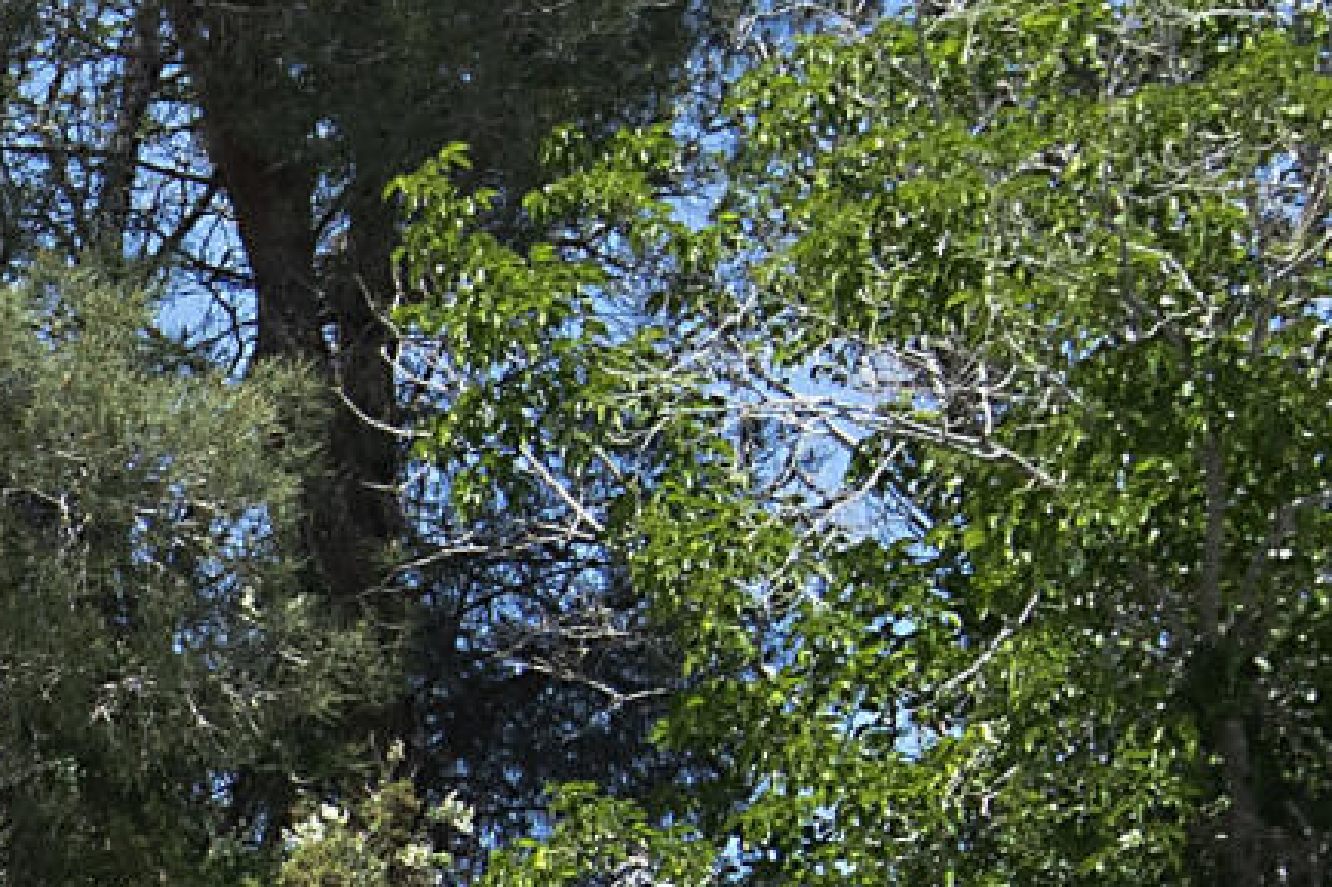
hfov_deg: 10.9
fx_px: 6139
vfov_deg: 8.0
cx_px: -1596
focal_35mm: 166
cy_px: 1631
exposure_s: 1/320
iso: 400
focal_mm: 16
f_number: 10
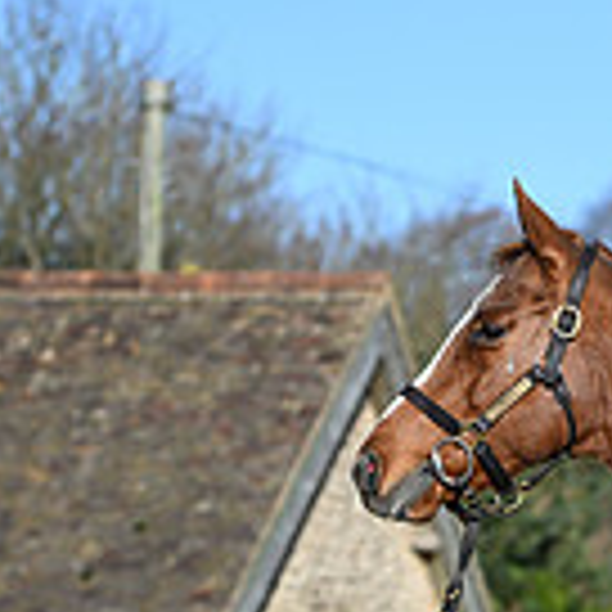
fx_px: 7081
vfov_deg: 4.9
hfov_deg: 4.9
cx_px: 1120
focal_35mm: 354
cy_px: 596
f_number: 3.5
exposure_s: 1/1250
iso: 100
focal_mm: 98
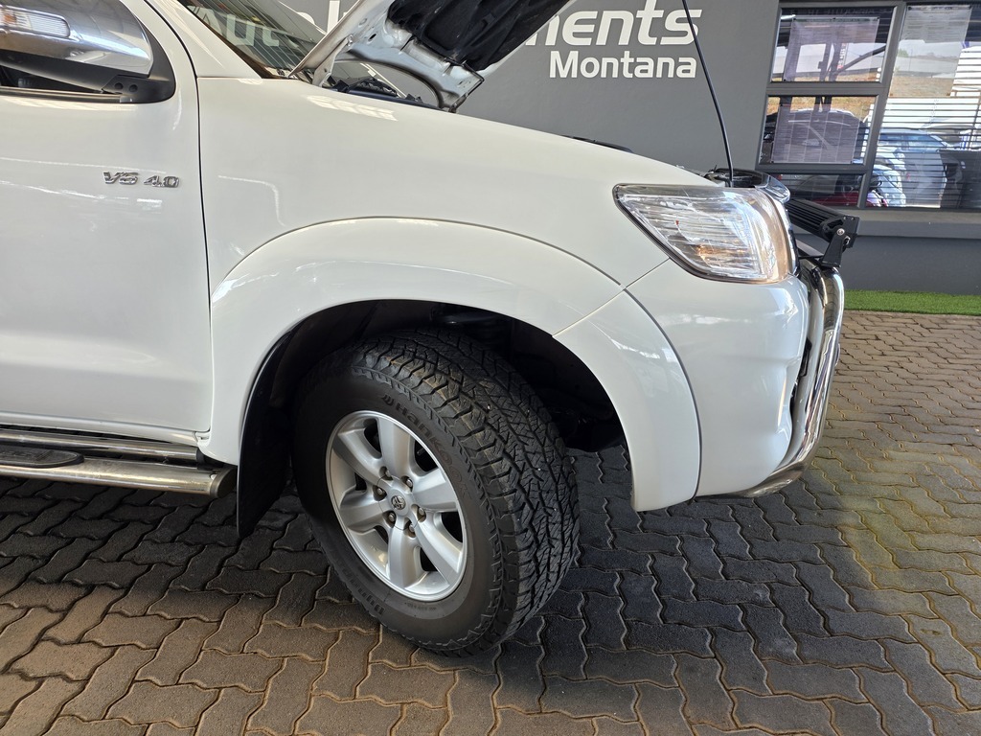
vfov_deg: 58.9
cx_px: 490
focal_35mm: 23
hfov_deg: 73.9
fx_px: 652
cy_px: 368
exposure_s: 1/180
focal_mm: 6.25
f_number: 1.7
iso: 80
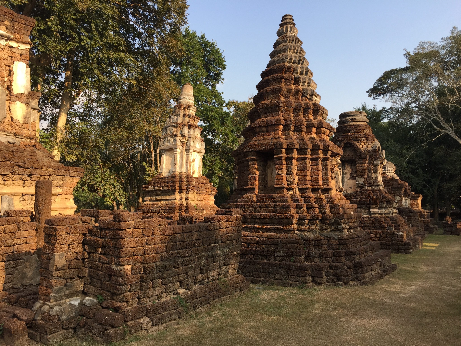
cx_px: 230
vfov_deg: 48.2
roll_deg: -0.4
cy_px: 173
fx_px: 386
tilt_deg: +5.0
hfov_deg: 61.7
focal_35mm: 29
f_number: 2.2
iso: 32
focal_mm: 4.15
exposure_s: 1/732
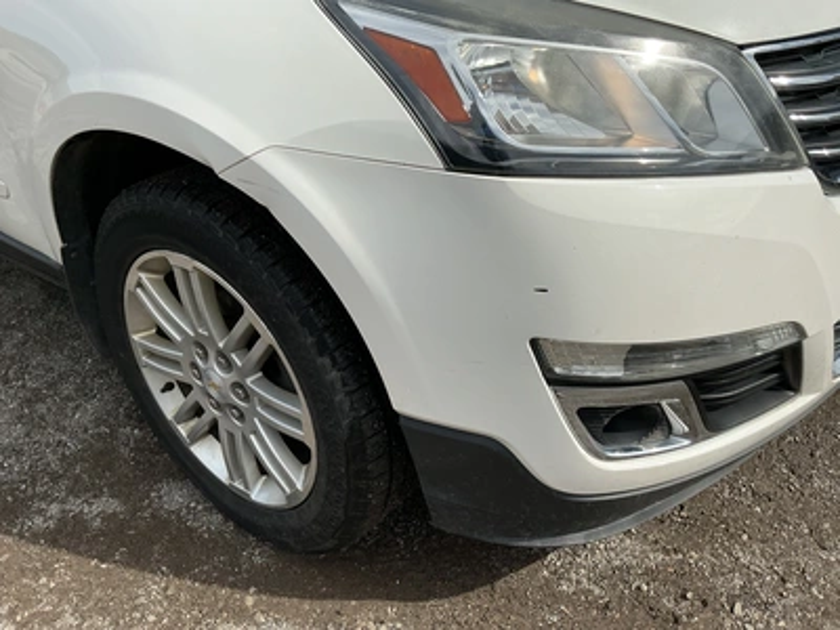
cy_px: 315
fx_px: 679
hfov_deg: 63.4
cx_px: 420
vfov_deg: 49.7
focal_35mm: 28
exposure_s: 1/2141
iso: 25
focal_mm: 3
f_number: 1.8
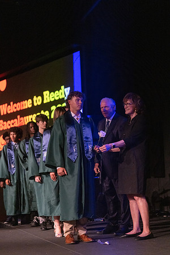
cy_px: 128
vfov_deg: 28.8
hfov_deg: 19.5
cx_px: 85
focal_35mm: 70
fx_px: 496
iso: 16000
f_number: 2.8
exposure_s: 1/1000
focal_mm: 70
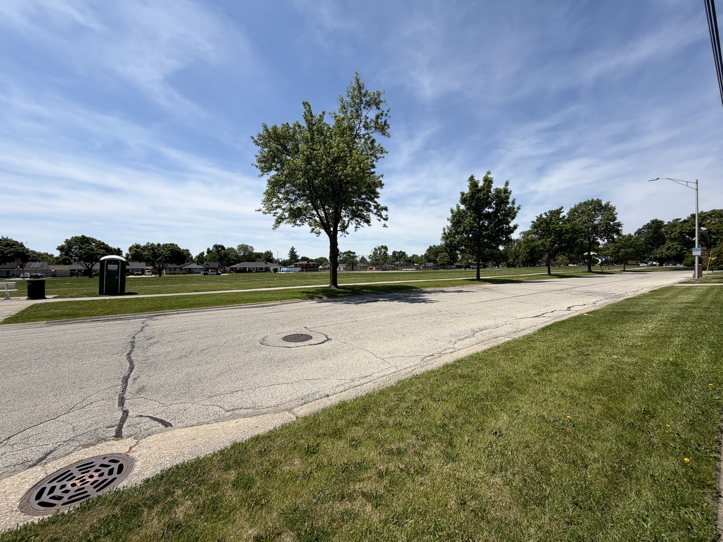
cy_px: 271
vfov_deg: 85.7
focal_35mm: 14
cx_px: 362
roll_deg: +0.7
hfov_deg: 102.1
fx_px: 292
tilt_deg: -0.1
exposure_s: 1/1235
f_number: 2.2
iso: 20
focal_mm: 2.22
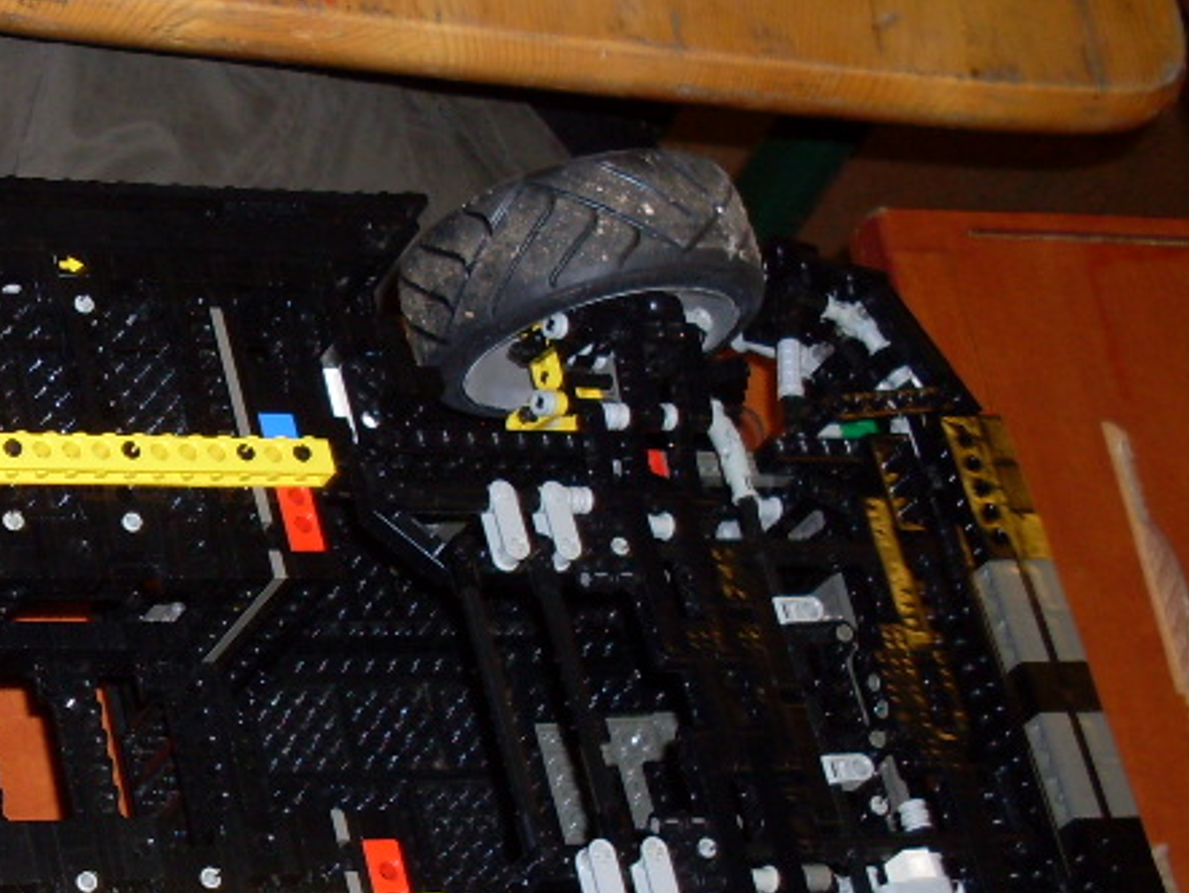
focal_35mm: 88
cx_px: -161
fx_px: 3024
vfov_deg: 16.7
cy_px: 659
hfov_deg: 21.0
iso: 100
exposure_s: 1/45
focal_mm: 6.3
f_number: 2.8
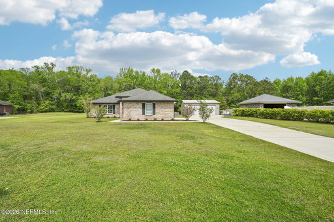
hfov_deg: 104.3
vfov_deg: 81.2
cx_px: 167
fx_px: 130
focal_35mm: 14
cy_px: 111
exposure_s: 1/250
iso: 100
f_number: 8
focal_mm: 14
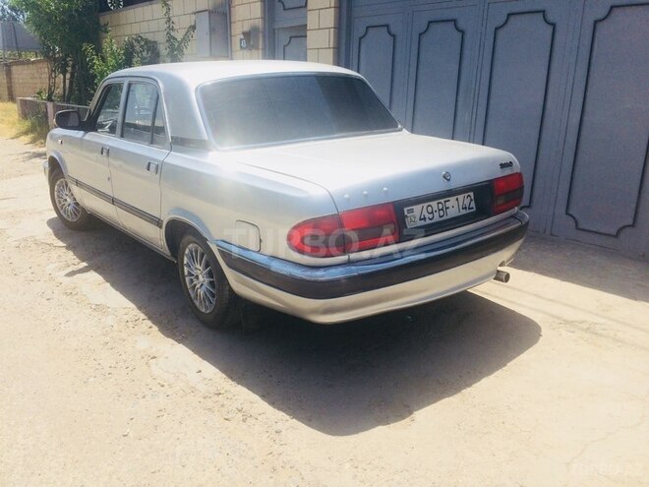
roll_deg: -1.6
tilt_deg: -15.2
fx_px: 544
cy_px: 244
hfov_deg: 61.7
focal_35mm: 29
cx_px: 324
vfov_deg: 48.2
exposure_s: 1/2160
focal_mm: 4.15
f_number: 2.2
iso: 32
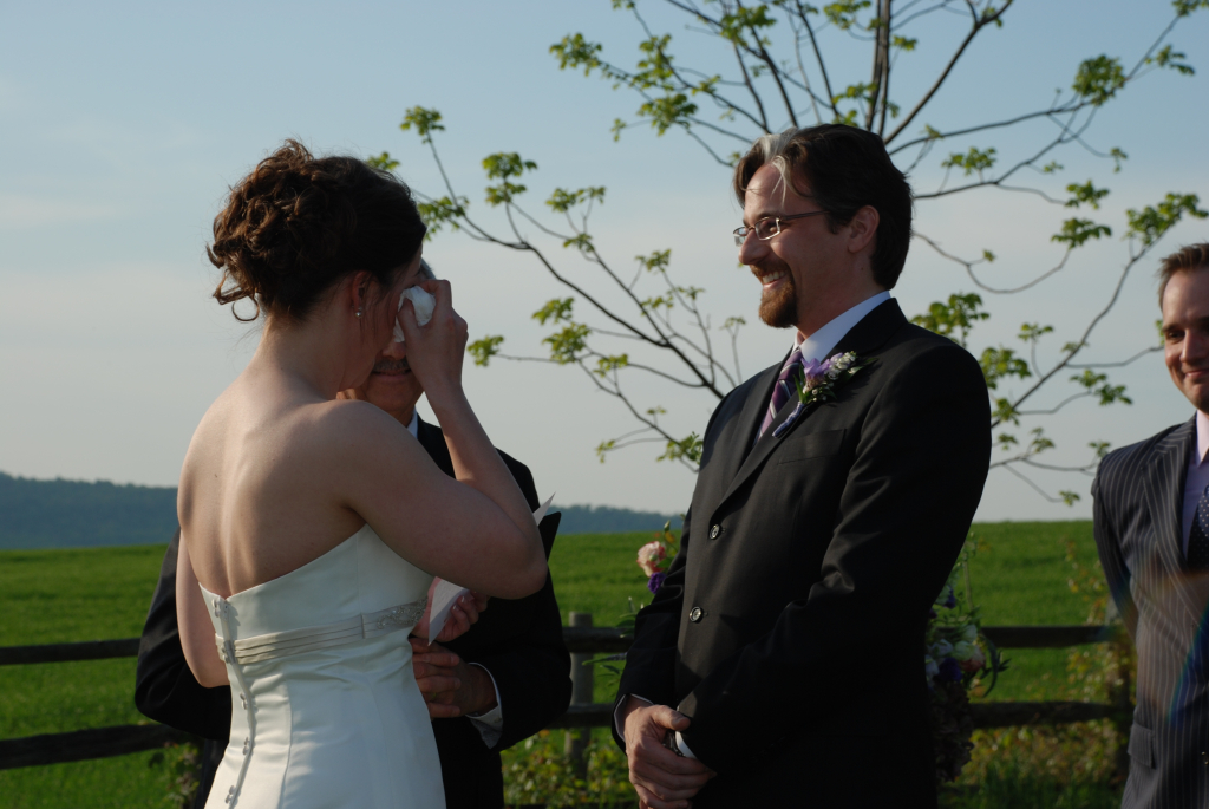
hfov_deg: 20.6
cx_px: 604
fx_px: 3328
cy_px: 404
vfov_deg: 13.9
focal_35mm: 99
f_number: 8
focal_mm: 66
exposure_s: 1/200
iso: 100
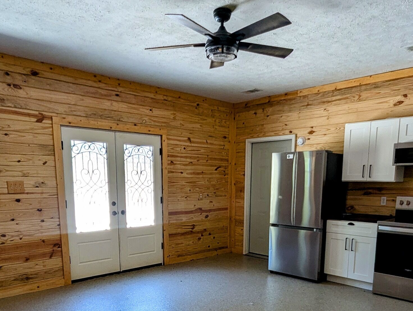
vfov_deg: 49.2
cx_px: 205
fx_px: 323
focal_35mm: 27
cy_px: 238
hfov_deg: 65.2
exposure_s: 1/32.1
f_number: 2.2
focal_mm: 1.95
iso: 51
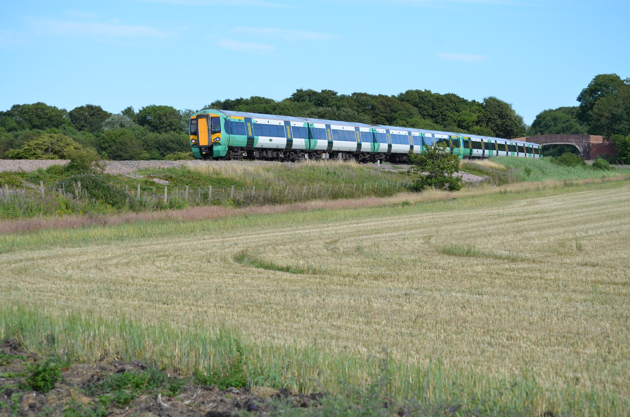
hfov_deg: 20.1
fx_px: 1781
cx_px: 315
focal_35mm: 102
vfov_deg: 13.4
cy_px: 208
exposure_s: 1/1600
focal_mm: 68
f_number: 5.6
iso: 400
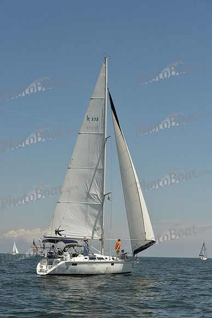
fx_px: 618
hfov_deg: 19.5
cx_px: 106
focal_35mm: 70
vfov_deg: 28.8
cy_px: 159
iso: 320
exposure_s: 1/1600
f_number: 9
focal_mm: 70
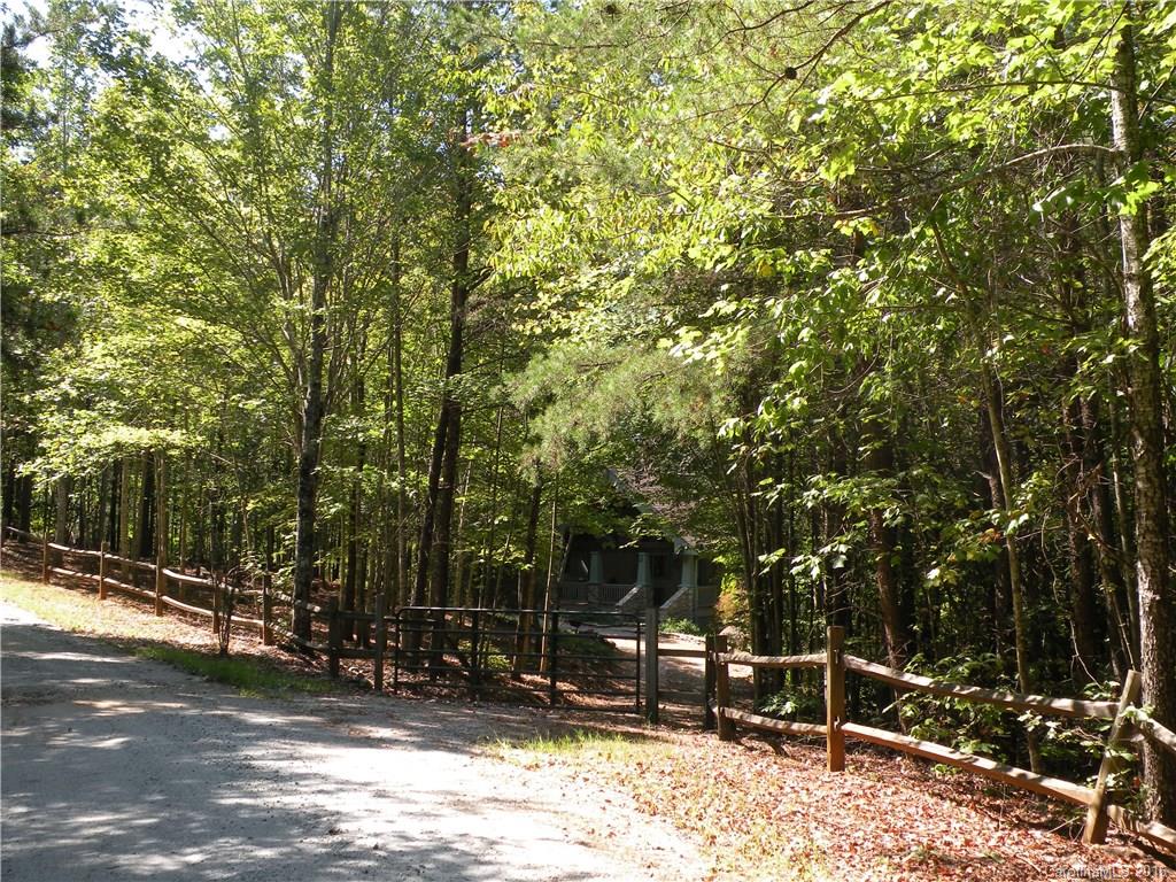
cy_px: 441
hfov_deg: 44.8
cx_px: 588
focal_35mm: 42
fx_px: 1427
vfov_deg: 34.3
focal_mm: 7.4
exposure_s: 1/109
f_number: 4
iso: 64
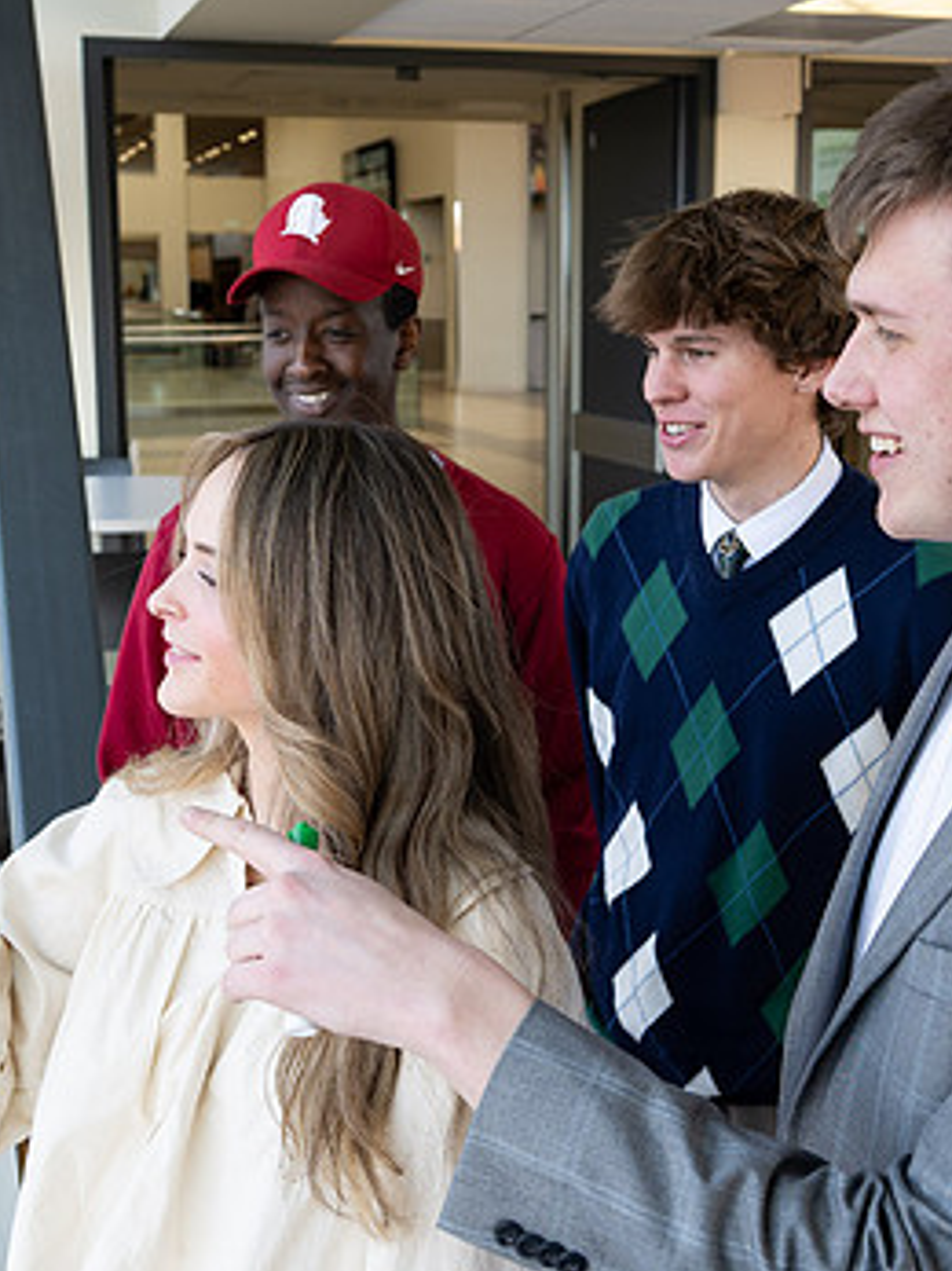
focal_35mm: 48
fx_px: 1761
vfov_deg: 39.7
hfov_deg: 30.2
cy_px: 597
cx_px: 484
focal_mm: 20.5
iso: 160
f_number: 4
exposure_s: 1/160
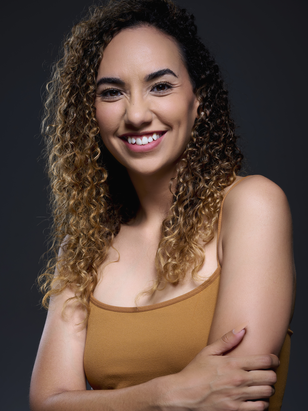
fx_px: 1103
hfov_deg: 15.9
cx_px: 155
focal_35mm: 93
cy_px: 193
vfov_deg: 21.1
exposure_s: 1/200
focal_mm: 85
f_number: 11
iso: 100
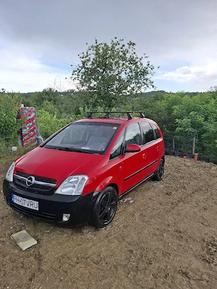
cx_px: 108
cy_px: 144
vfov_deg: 73.9
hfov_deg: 58.9
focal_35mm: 23
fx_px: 192
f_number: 1.8
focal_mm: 5.54
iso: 50
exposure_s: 1/625
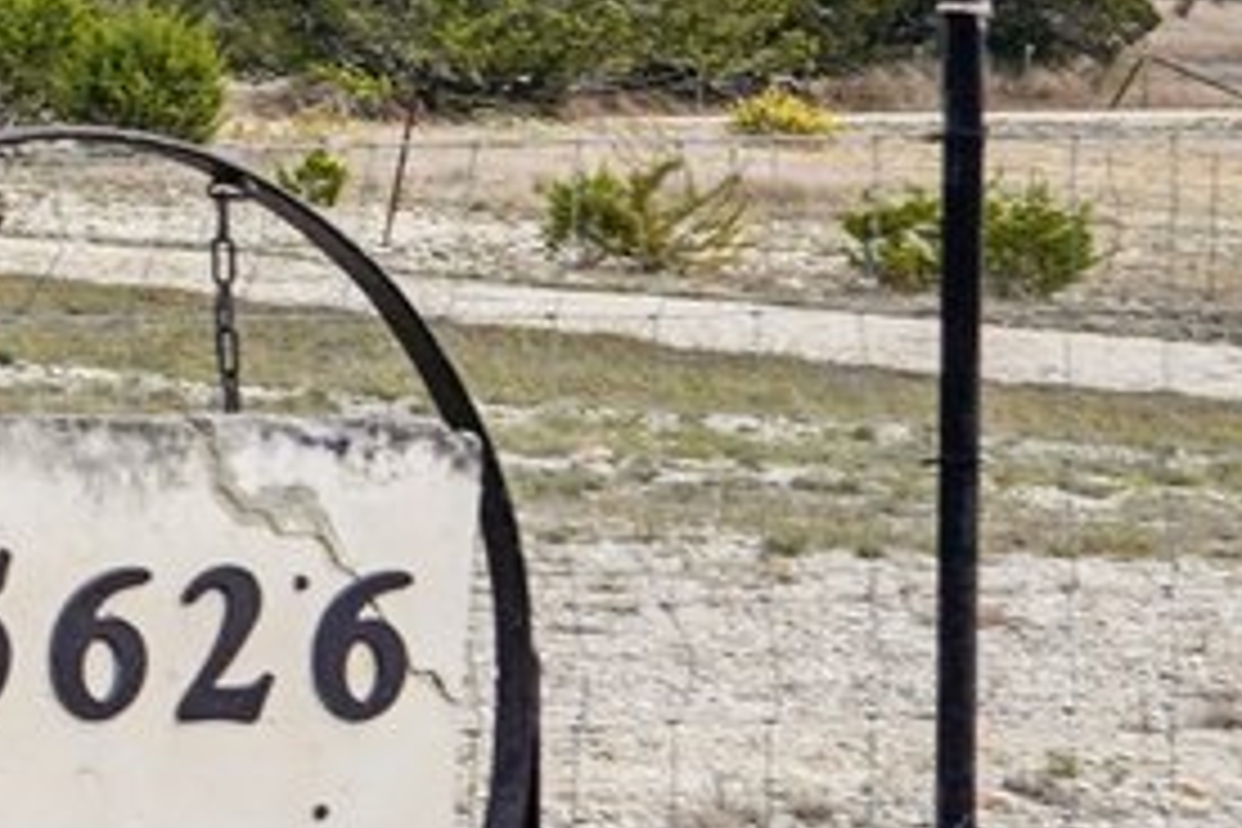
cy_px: -115
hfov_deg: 8.2
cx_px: -3312
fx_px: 6141
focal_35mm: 178
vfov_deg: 7.7
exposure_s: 1/200
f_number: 8
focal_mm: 24
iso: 100
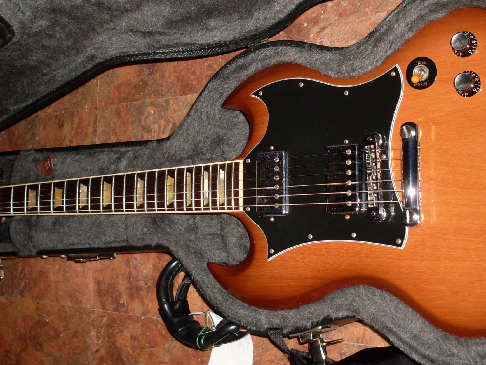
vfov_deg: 26.1
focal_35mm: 56
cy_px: 163
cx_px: 266
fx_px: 786
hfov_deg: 34.3
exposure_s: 1/45
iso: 100
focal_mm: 6.3
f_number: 2.8
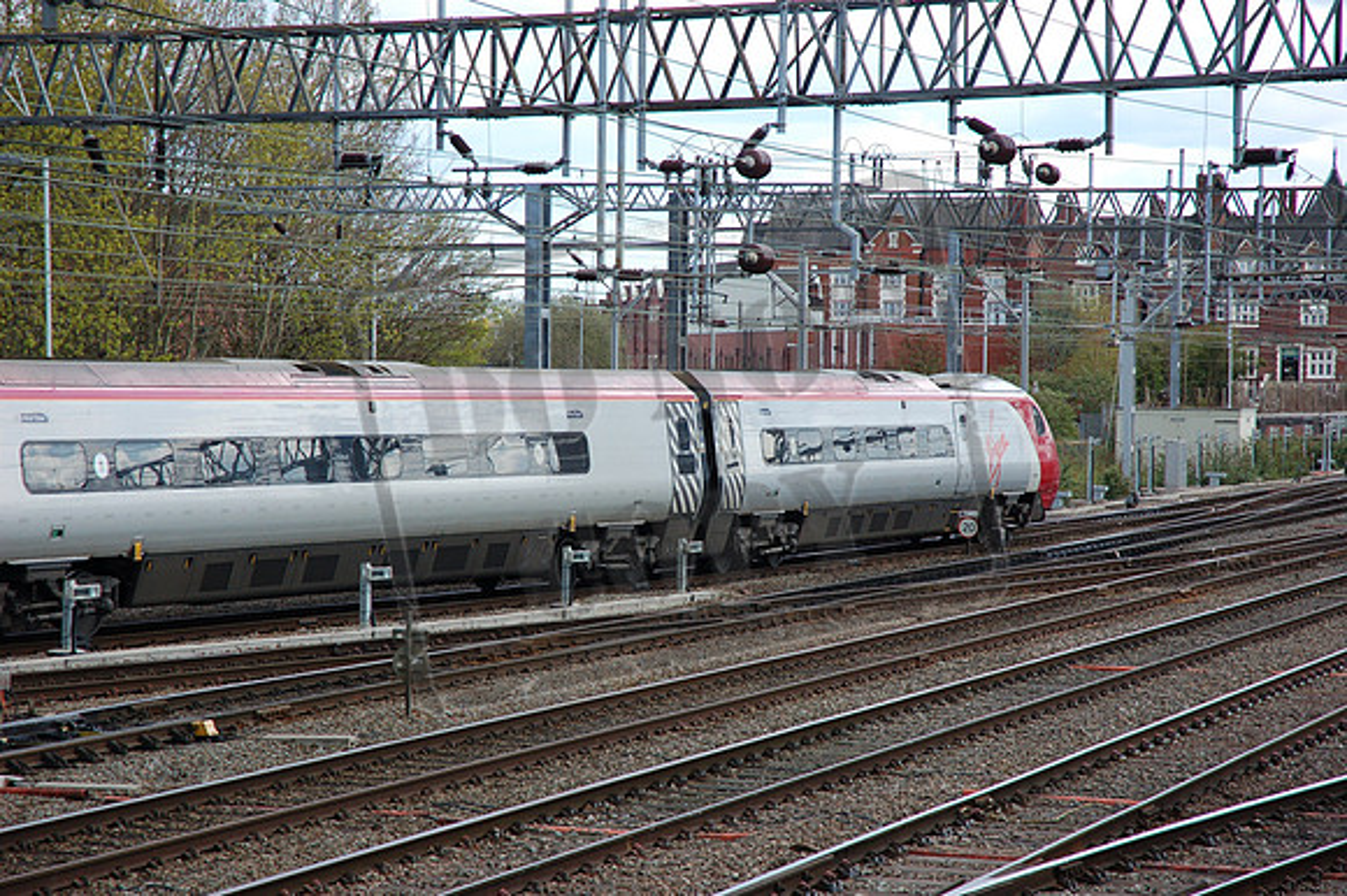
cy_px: 448
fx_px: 3926
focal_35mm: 105
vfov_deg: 13.0
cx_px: 674
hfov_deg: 19.5
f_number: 5.6
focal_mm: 70
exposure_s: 1/500
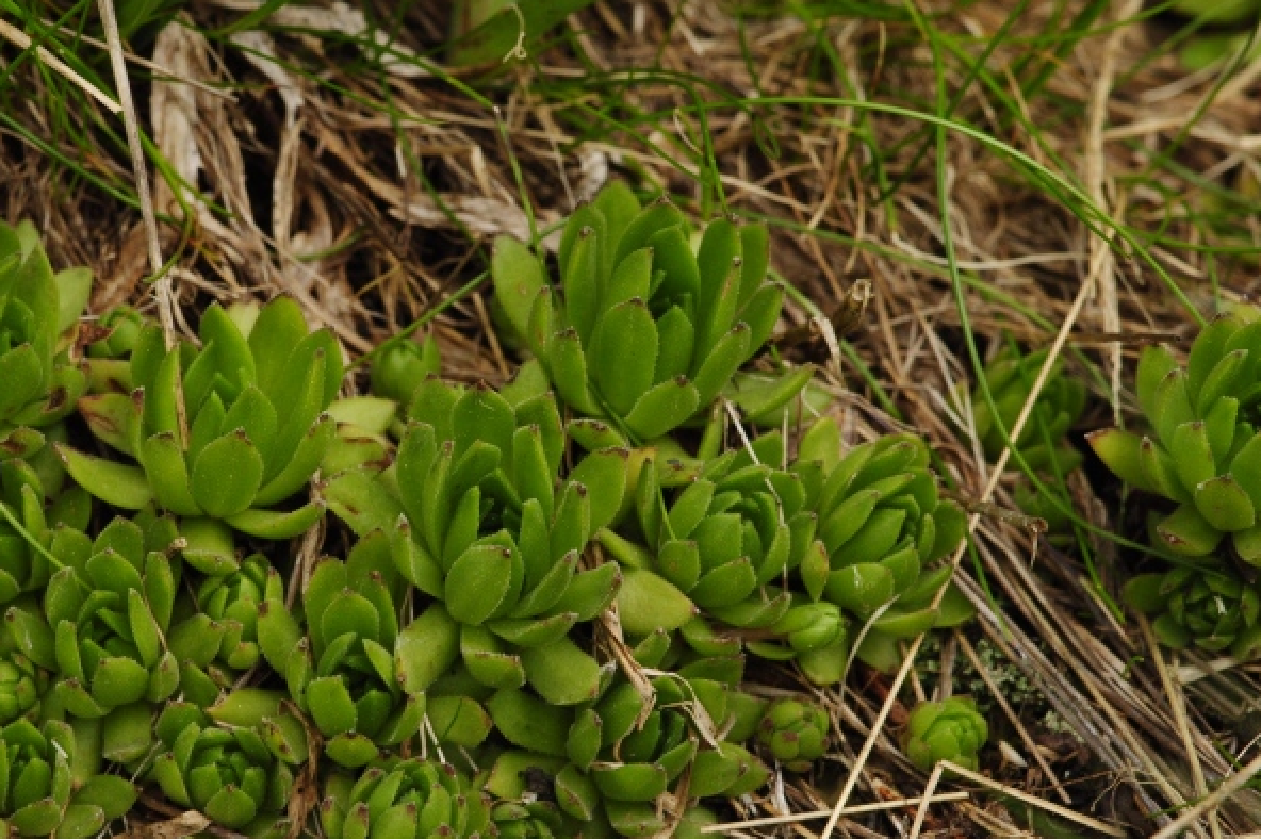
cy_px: 439
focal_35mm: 173
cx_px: 441
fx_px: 6045
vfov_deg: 7.9
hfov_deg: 11.9
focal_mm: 85
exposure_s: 1/160
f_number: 8
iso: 400
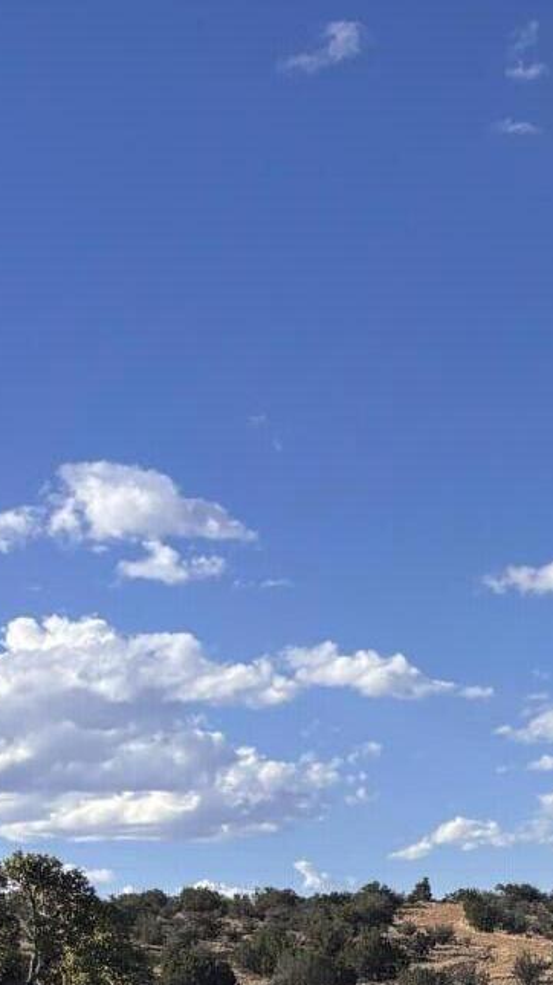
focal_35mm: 88
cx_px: 1480
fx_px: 2295
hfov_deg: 10.8
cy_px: 964
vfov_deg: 23.3
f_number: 1.6
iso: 50
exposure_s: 1/3788
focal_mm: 5.96
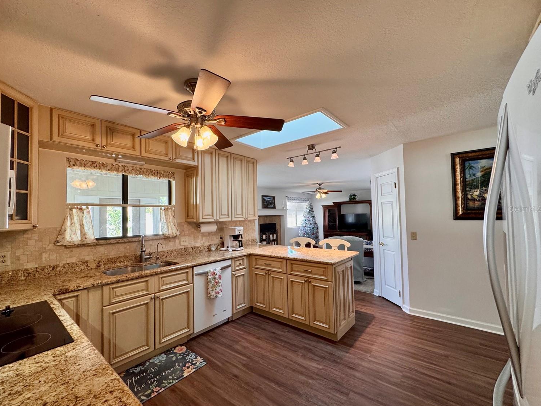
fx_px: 234
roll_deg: +1.0
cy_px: 209
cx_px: 253
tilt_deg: +1.6
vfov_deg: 81.7
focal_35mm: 15
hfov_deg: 98.0
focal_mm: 2.22
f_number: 2.2
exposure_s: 1/120
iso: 200
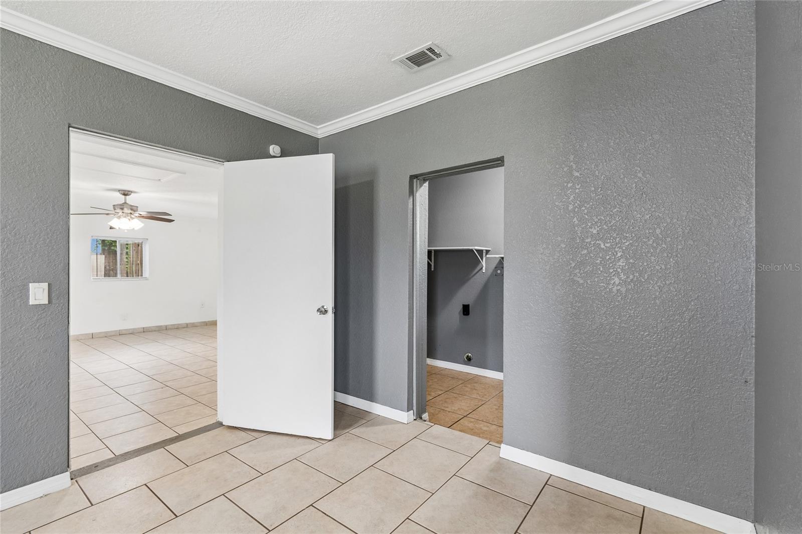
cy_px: 267
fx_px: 334
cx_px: 401
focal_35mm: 15
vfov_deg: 77.3
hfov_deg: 100.4
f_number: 7.1
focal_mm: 10
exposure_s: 1.3
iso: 100
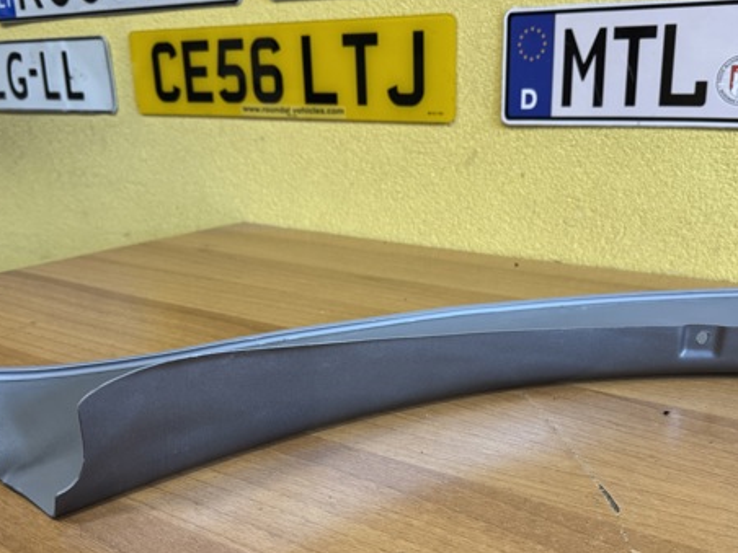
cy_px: 323
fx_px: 725
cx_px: 433
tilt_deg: -18.2
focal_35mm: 34
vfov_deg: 41.7
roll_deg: -0.2
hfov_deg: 53.7
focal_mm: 6.76
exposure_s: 1/104
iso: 200
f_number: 1.78
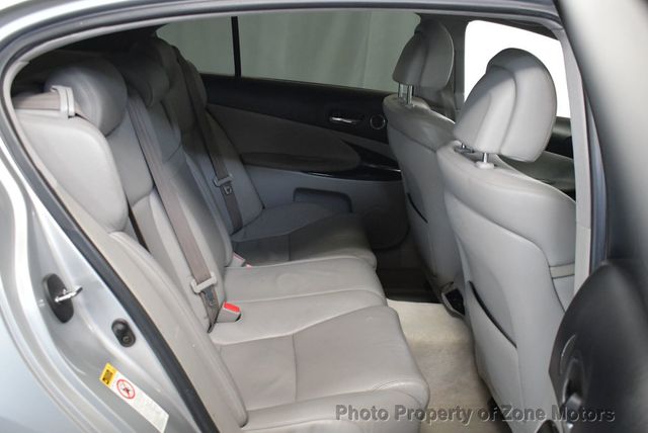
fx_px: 649
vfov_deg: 36.9
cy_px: 216
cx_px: 324
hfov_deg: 53.1
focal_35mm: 36
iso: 3200
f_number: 3.5
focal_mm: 18
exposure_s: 1/125
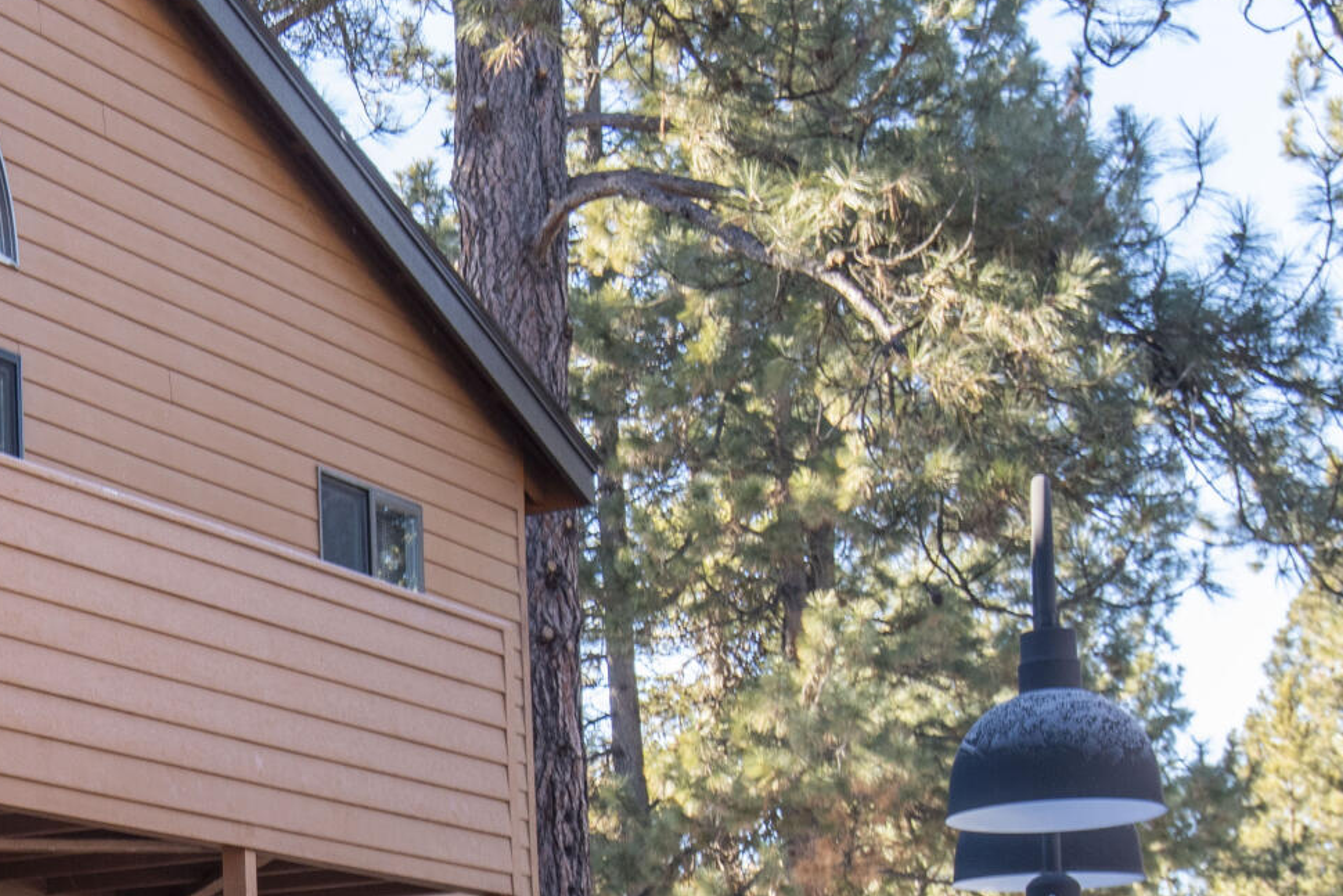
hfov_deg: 19.3
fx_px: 3694
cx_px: -324
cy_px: 834
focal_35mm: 99
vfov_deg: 13.7
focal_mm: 32
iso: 200
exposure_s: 1/30
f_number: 11
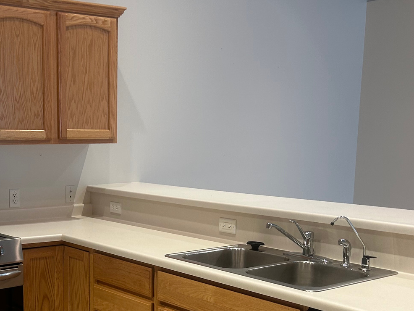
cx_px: 123
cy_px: 241
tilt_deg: -11.3
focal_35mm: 54
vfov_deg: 26.6
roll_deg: +0.2
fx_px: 646
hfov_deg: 35.0
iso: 80
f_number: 1.5
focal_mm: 5.7
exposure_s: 1/60
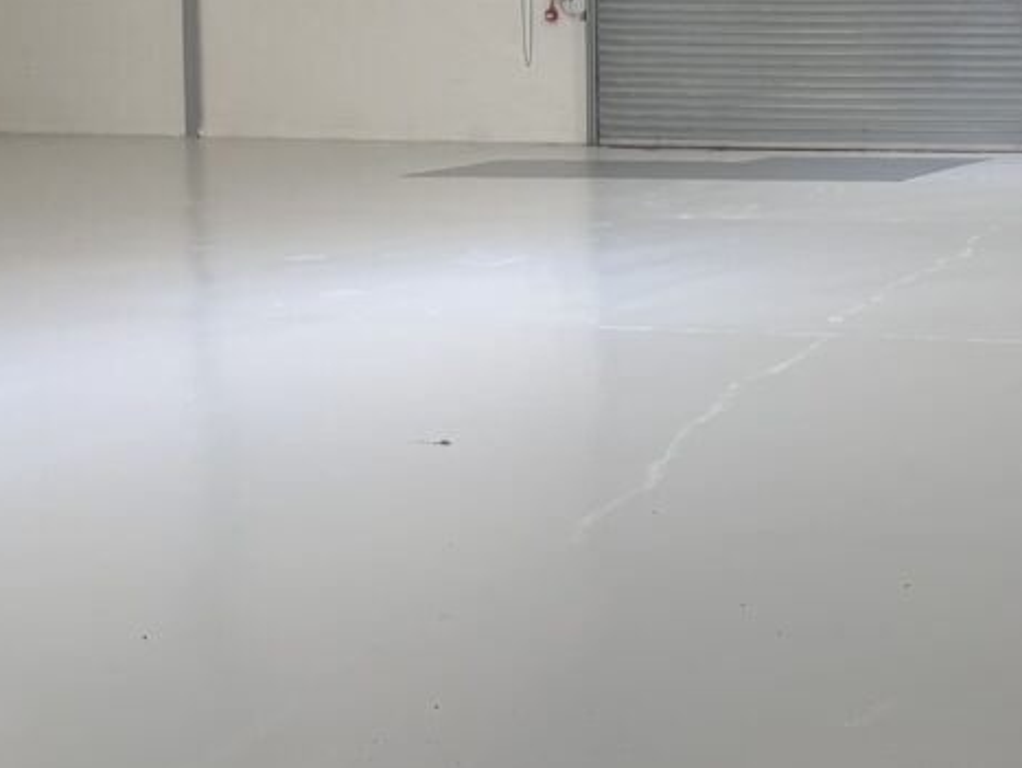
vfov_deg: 19.5
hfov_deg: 23.2
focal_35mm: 74
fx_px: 2186
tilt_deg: -1.8
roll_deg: +1.6
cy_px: 68
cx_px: 1337
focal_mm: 5.96
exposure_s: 1/189
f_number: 1.6
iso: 64
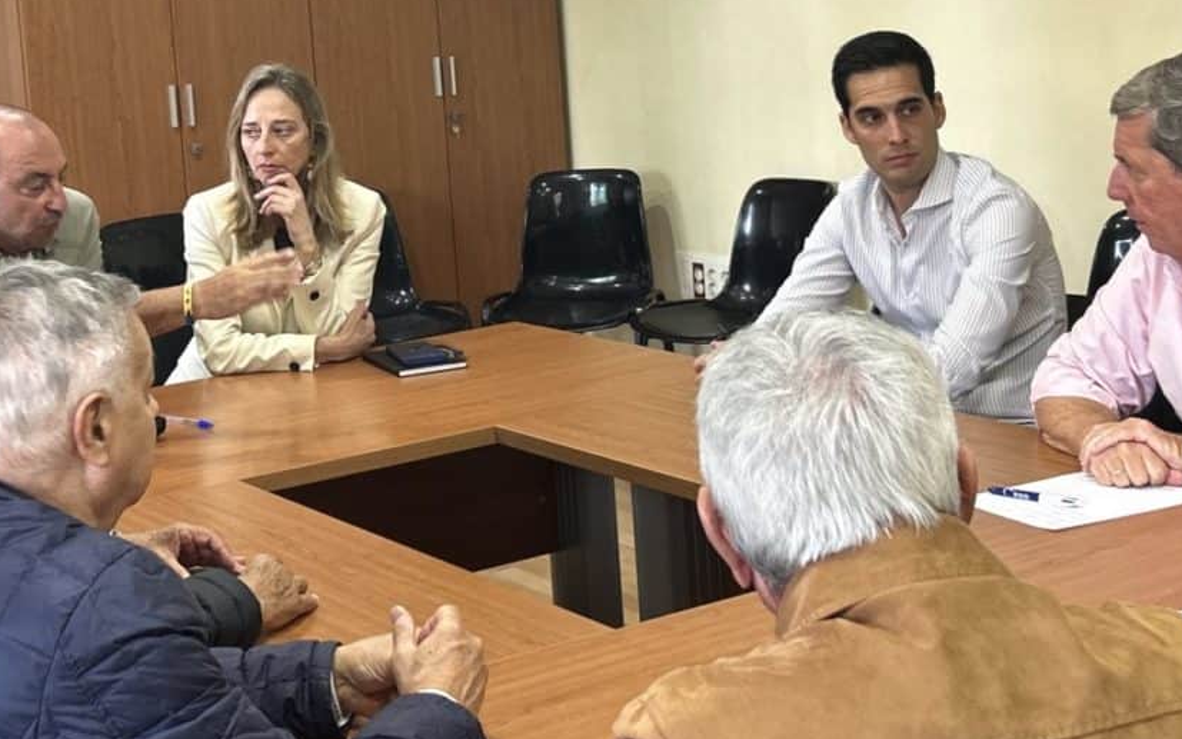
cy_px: 178
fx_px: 2255
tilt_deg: -5.0
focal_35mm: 70
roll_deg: +3.9
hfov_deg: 29.3
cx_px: 503
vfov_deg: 18.5
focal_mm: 5.7
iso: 80
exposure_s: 1/50
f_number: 1.5
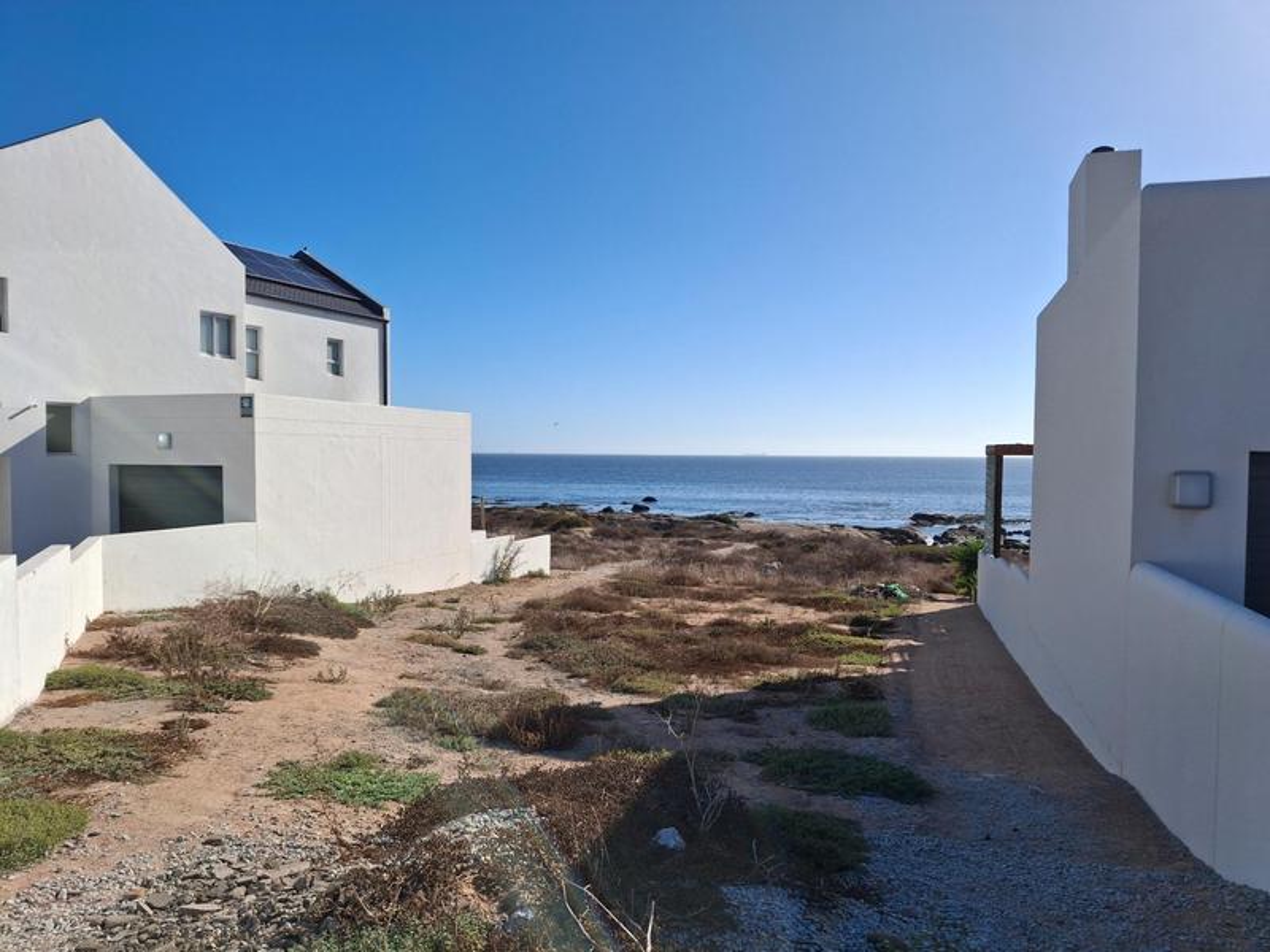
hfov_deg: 69.4
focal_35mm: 25
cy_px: 476
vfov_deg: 54.9
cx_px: 635
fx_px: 917
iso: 32
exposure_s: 1/2985
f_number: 1.8
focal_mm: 4.69
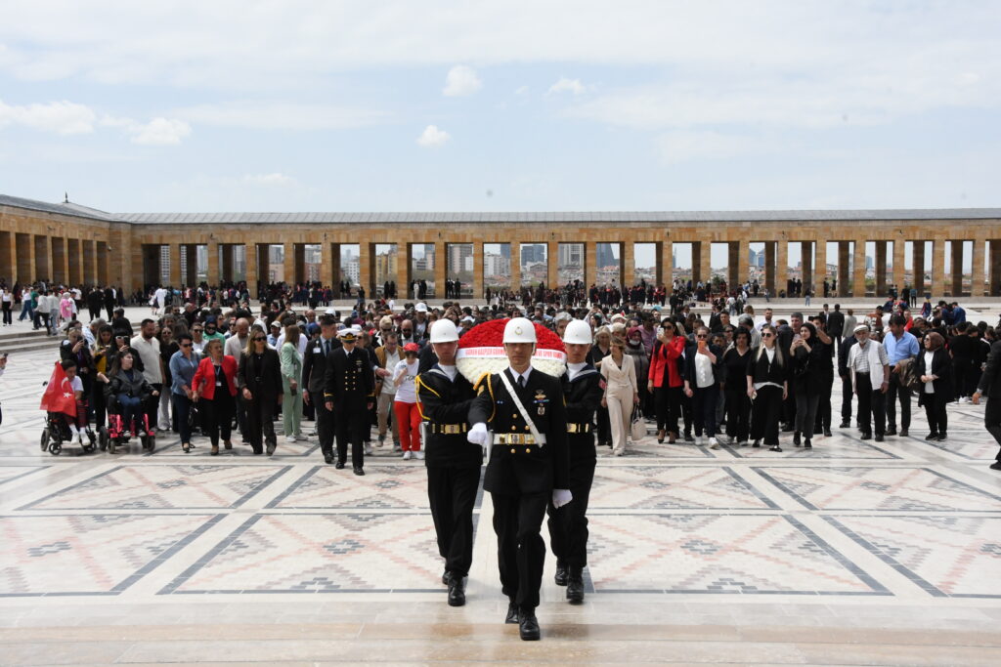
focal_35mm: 45
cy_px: 334
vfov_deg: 29.9
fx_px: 1251
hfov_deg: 43.6
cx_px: 500
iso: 2000
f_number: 18
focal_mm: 30
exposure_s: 1/1250
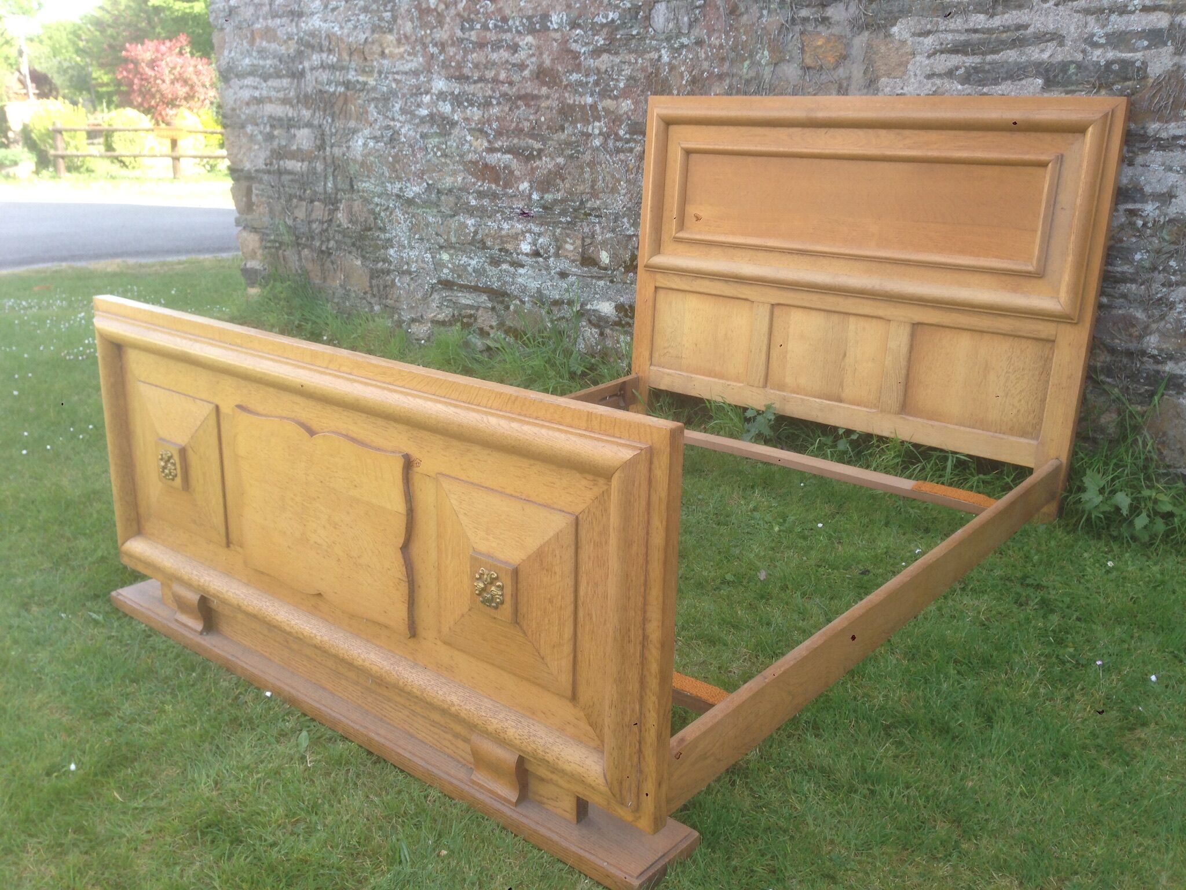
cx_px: 593
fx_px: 1131
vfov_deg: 42.9
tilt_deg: -18.8
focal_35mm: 33
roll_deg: +0.7
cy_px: 445
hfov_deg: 55.4
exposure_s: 1/190
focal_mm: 4.12
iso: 50
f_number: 2.4
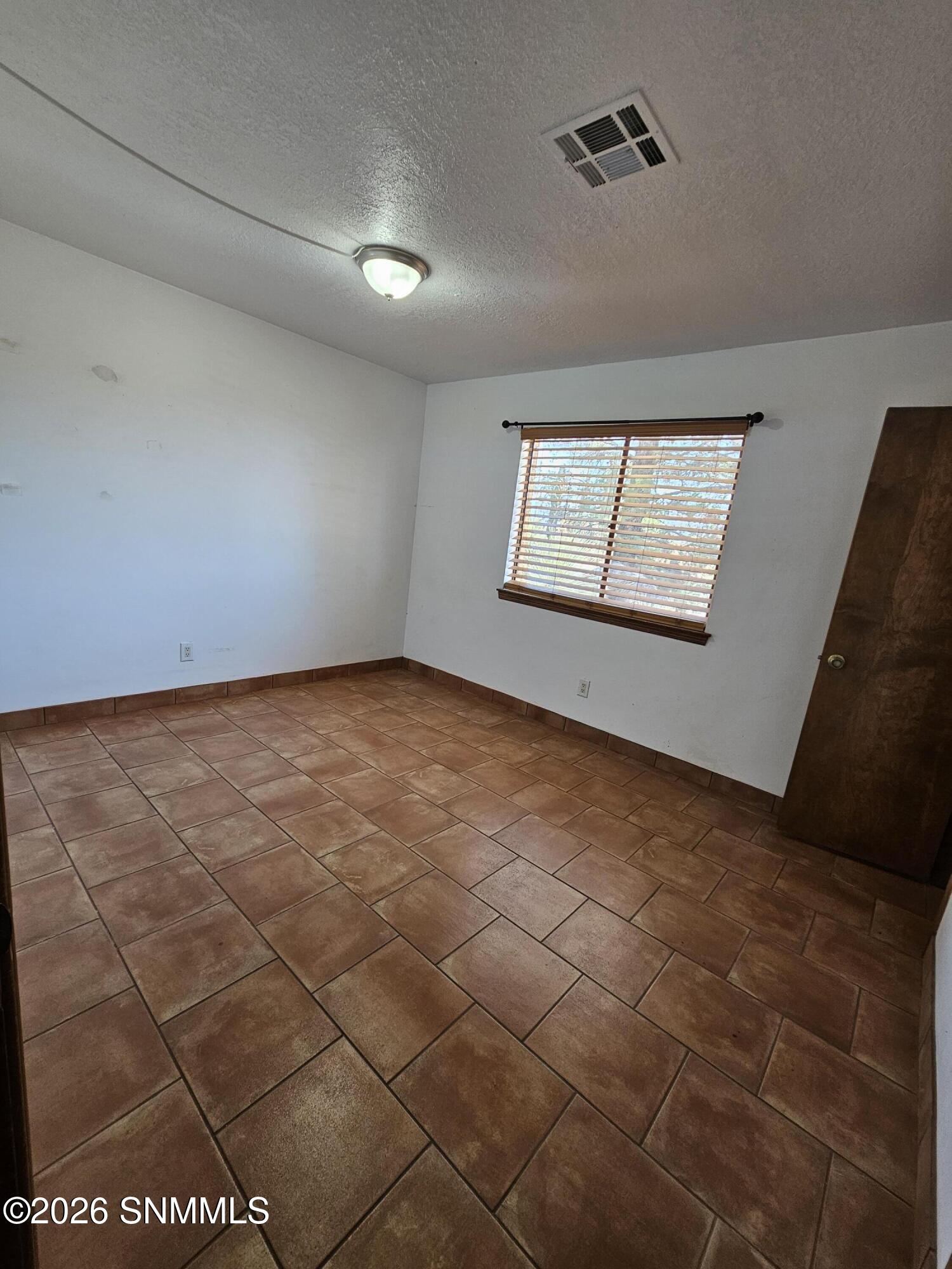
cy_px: 634
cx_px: 476
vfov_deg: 106.2
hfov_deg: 89.9
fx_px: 477
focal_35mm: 13
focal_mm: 2.2
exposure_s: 1/60
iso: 80
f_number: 2.2
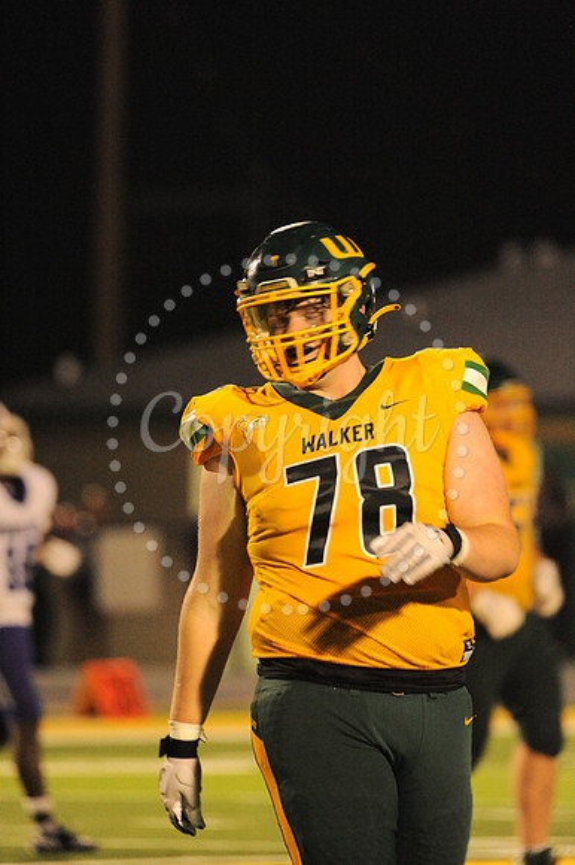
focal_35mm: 450
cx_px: 288
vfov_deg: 4.6
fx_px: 10793
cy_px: 432
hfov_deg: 3.1
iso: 6400
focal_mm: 450
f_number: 6
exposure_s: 1/125
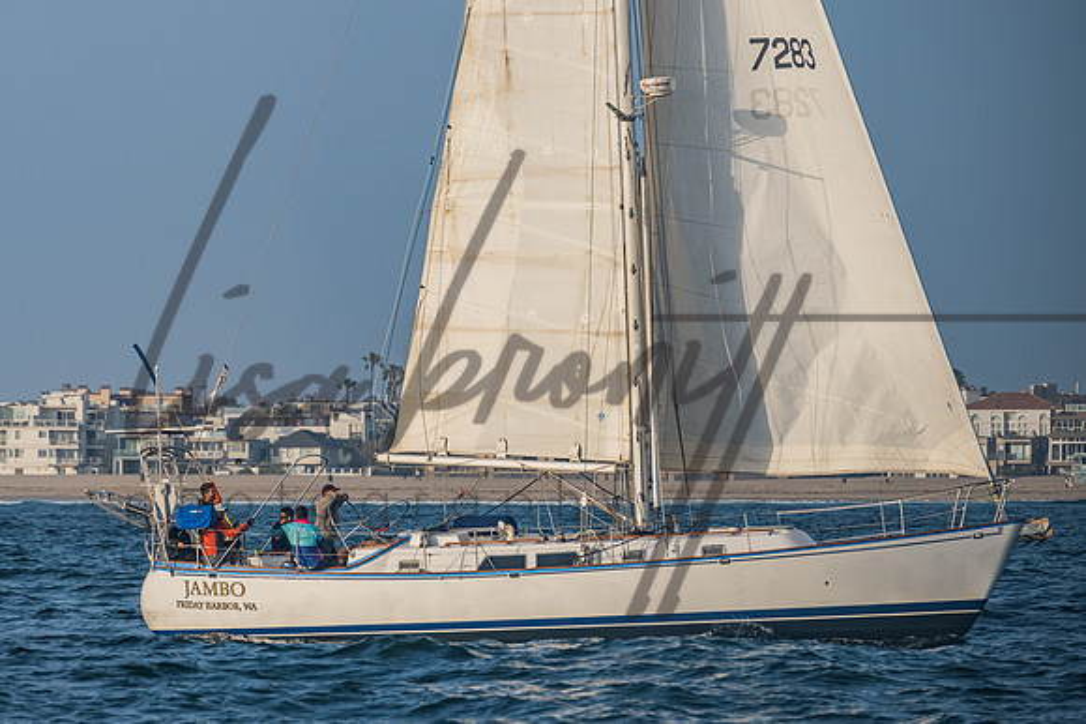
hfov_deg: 7.3
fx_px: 8527
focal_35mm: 283
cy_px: 343
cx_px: 319
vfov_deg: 4.9
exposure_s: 1/1250
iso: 400
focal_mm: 200
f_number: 6.3
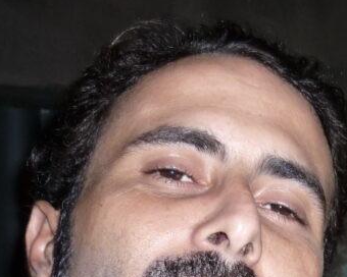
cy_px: 322
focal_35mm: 97
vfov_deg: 15.4
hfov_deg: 18.7
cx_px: 420
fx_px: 996
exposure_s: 1/125
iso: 100
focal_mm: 5.5
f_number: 2.8
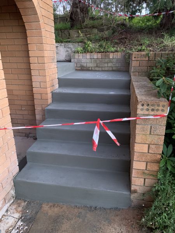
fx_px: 175
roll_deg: -1.1
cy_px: 116
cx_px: 88
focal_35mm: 26
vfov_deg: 67.3
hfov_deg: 53.1
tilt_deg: -17.1
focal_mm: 4.25
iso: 640
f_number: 1.8
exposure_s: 1/30
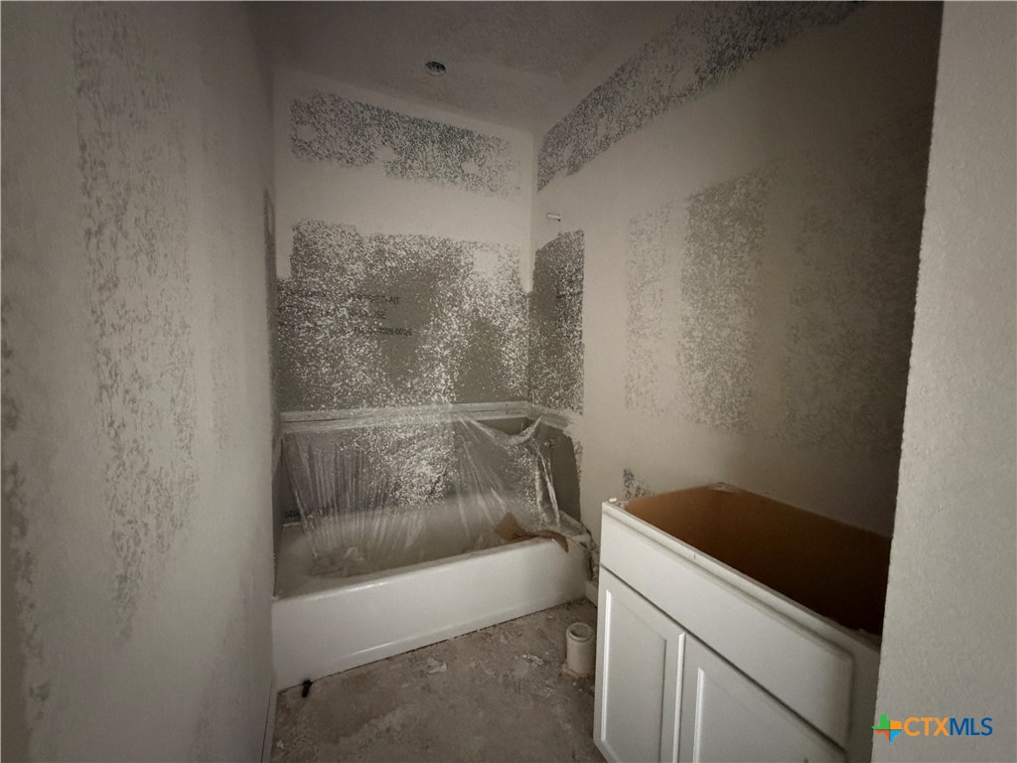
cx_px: 508
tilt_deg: -5.9
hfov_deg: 102.1
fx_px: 411
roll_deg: -1.4
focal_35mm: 14
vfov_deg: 85.7
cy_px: 382
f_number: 2.2
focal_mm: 2.22
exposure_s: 1/40
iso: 1600
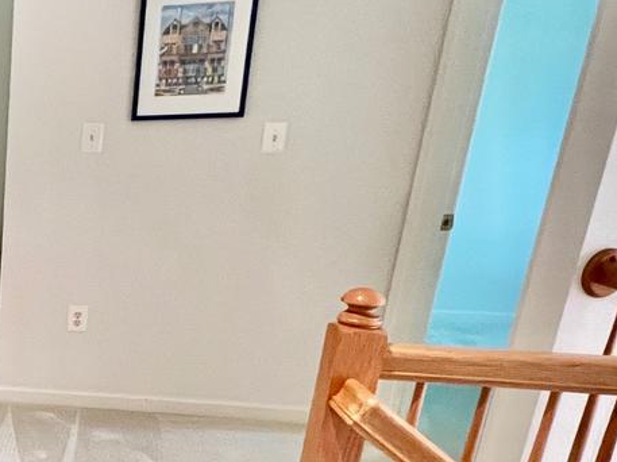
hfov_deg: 34.0
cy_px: 371
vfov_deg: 34.0
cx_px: -171
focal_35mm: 41
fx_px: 730
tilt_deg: -19.4
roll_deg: +0.3
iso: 800
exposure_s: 1/60
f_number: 1.8
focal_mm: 1.57
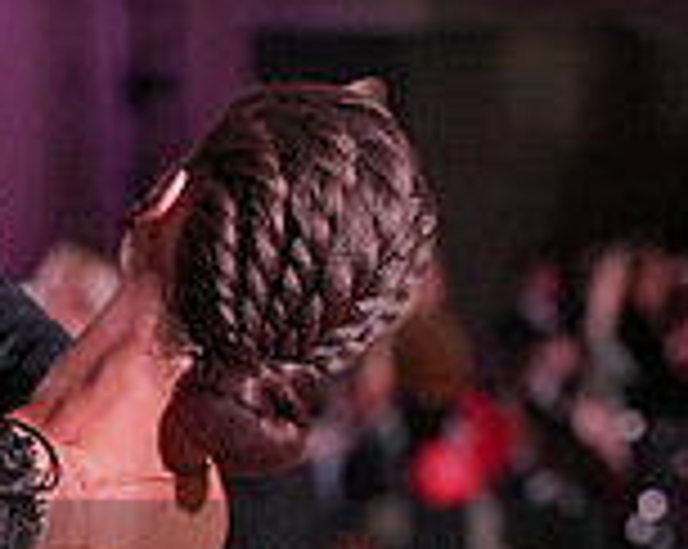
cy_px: 652
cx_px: -16
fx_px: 5064
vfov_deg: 6.2
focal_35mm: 249
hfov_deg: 7.7
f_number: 2.8
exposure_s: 1/800
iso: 1600
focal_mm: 70
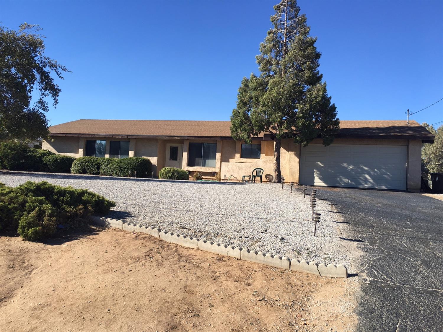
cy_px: 166
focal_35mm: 29
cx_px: 222
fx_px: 371
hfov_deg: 61.7
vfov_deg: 48.2
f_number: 2.2
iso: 25
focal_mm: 4.15
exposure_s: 1/1261
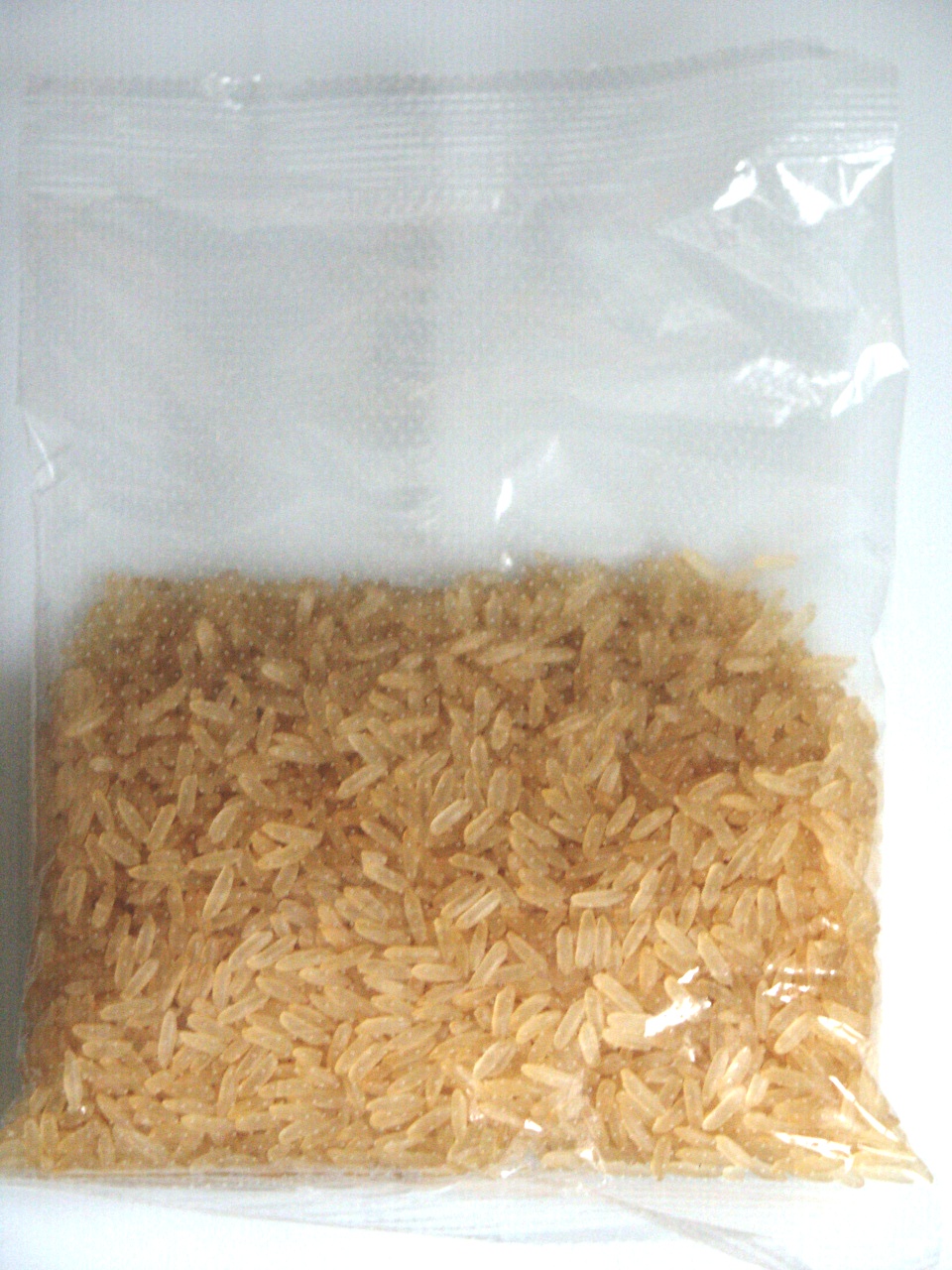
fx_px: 4950
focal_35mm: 135
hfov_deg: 11.0
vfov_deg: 14.6
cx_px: 476
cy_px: 635
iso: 400
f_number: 3.5
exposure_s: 1/45
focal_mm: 34.11
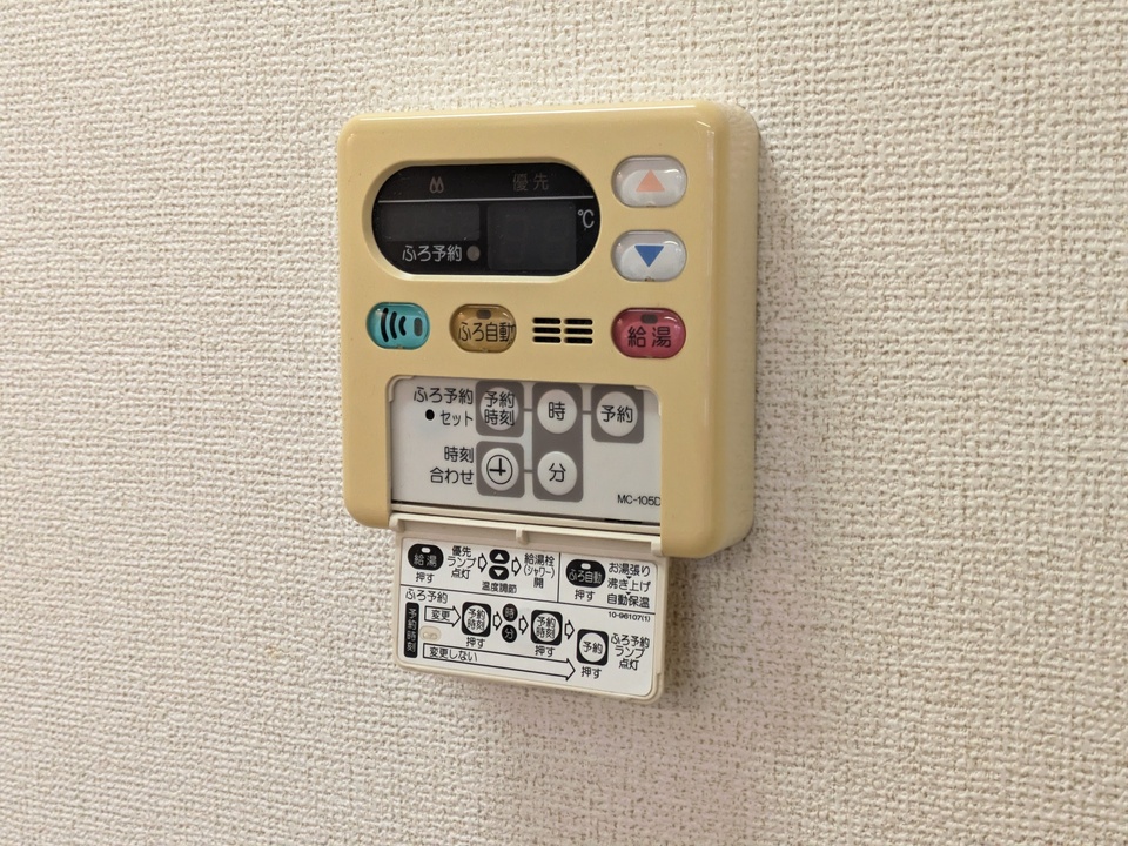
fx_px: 1662
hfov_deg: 37.5
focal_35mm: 51
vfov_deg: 28.6
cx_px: 564
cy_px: 423
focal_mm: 5.43
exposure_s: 1/120
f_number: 1.89
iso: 630
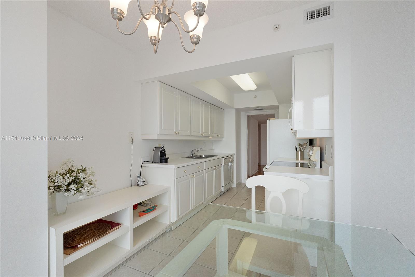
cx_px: 208
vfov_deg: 73.8
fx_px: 185
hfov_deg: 96.7
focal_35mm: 16
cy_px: 138
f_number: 11
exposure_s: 1/80
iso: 1250
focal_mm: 16
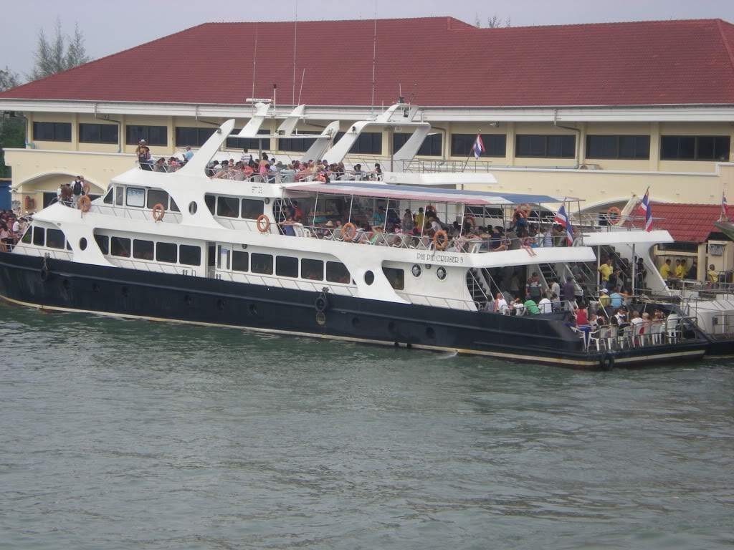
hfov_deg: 18.7
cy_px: 275
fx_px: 2226
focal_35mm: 105
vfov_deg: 14.1
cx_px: 367
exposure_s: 1/166
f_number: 5.7
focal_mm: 17.3
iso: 50
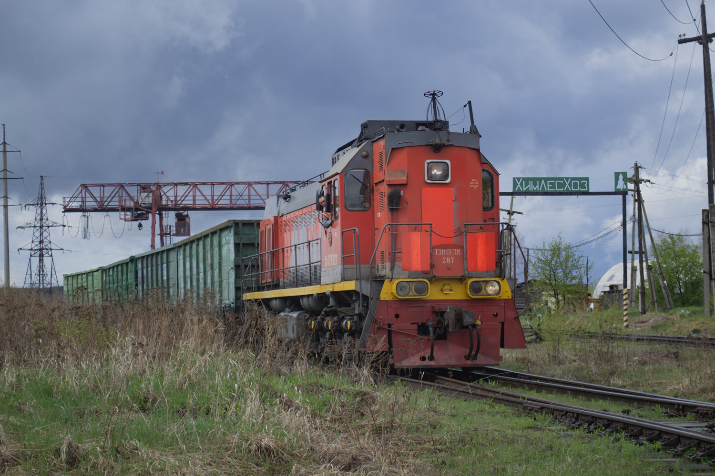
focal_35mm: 82
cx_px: 358
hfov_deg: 24.6
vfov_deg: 16.6
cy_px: 238
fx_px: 1638
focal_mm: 55
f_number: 5.6
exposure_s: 1/320
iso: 100
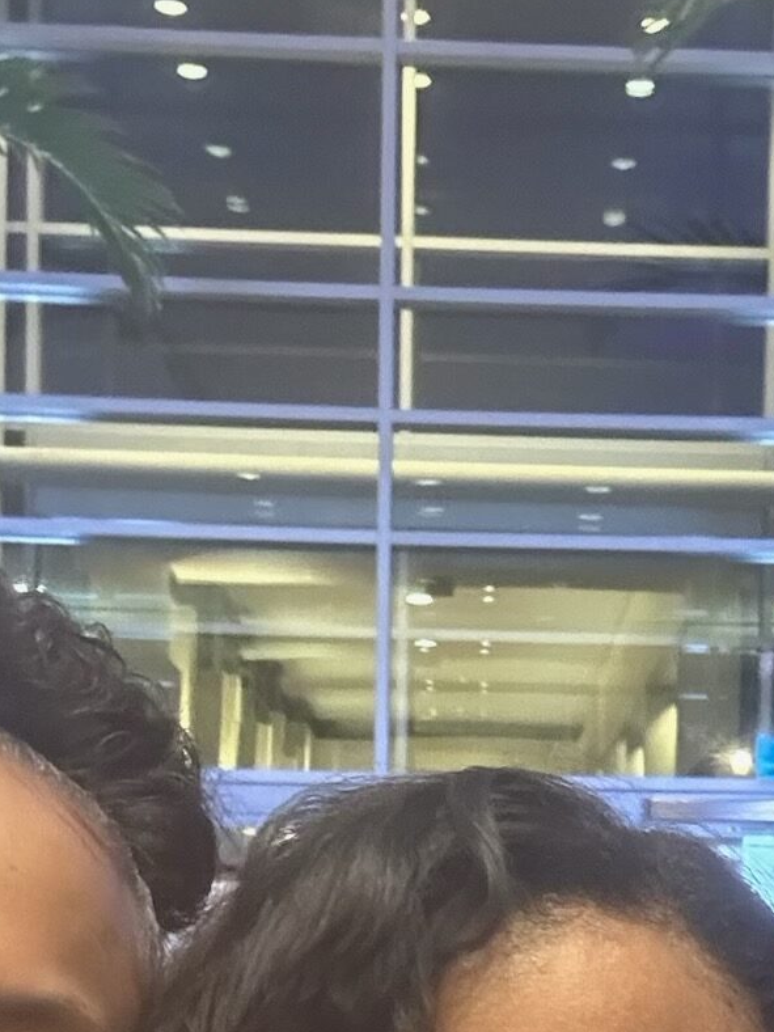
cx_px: 583
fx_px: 2325
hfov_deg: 18.8
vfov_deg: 24.3
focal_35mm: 78
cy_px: 931
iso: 500
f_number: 1.9
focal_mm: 2.69
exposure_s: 1/30
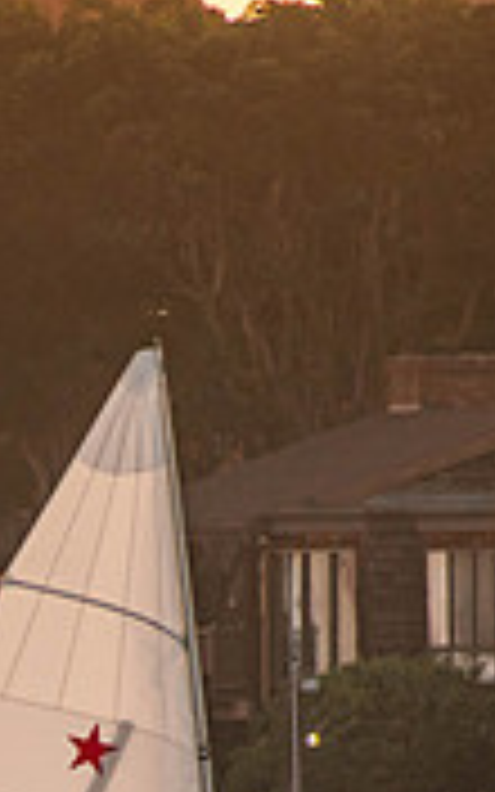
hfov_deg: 0.7
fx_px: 37881
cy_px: 968
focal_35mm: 1755
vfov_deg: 1.2
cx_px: -187
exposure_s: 1/60
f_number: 6.3
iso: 400
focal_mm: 300
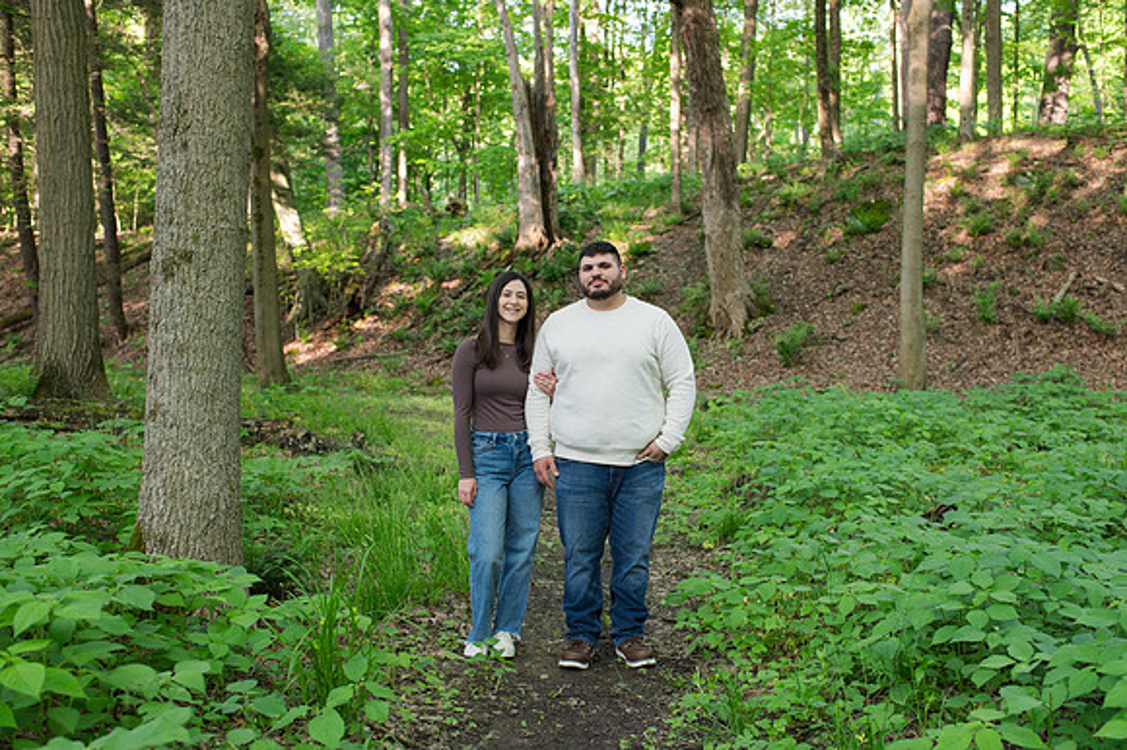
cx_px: 577
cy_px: 414
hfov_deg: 47.1
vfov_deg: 32.3
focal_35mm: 41
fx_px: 1293
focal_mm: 35
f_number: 3.2
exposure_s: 1/320
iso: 900
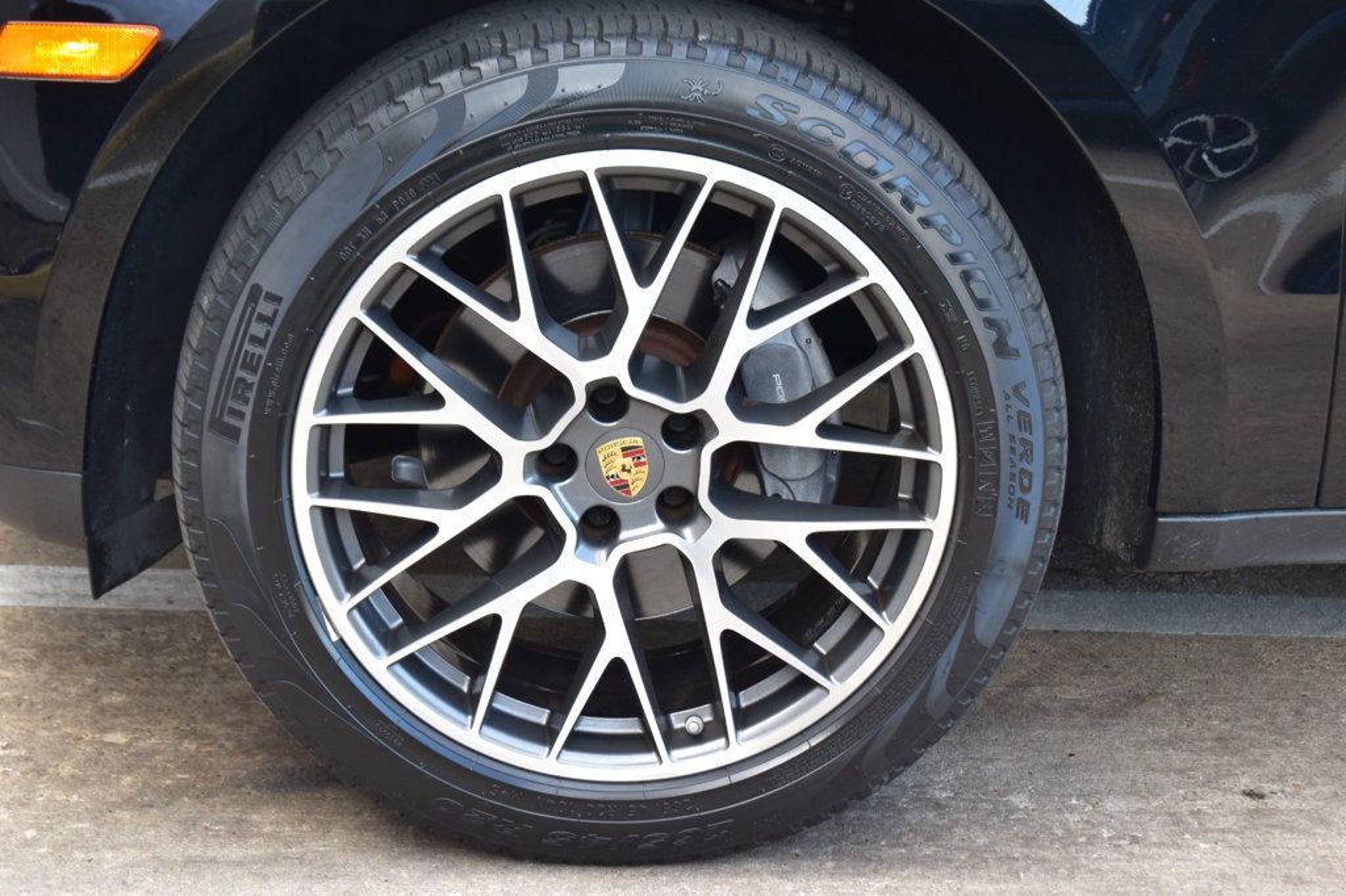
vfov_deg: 16.5
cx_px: 673
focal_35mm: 82
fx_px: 3083
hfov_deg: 24.6
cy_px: 448
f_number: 7.1
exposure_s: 1/40
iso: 400
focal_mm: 55
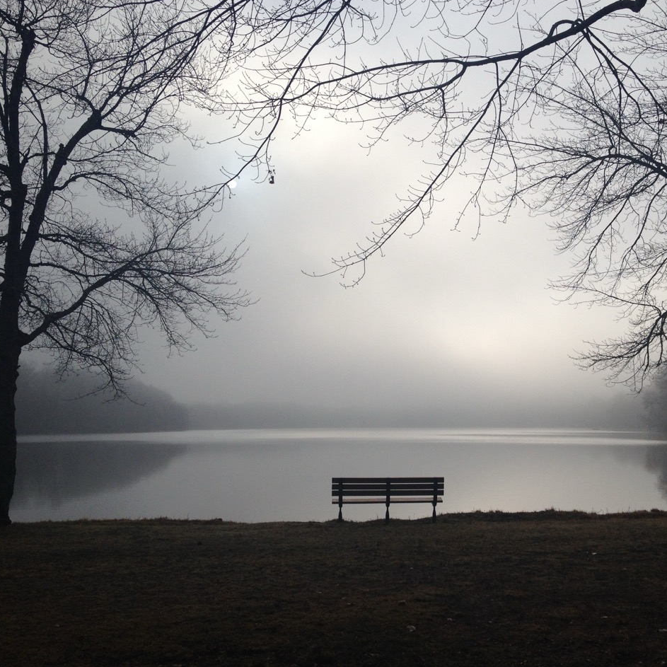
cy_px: 329
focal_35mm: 42
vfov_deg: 40.0
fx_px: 916
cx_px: 402
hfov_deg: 39.8
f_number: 2.4
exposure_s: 1/3953
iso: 50
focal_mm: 4.28
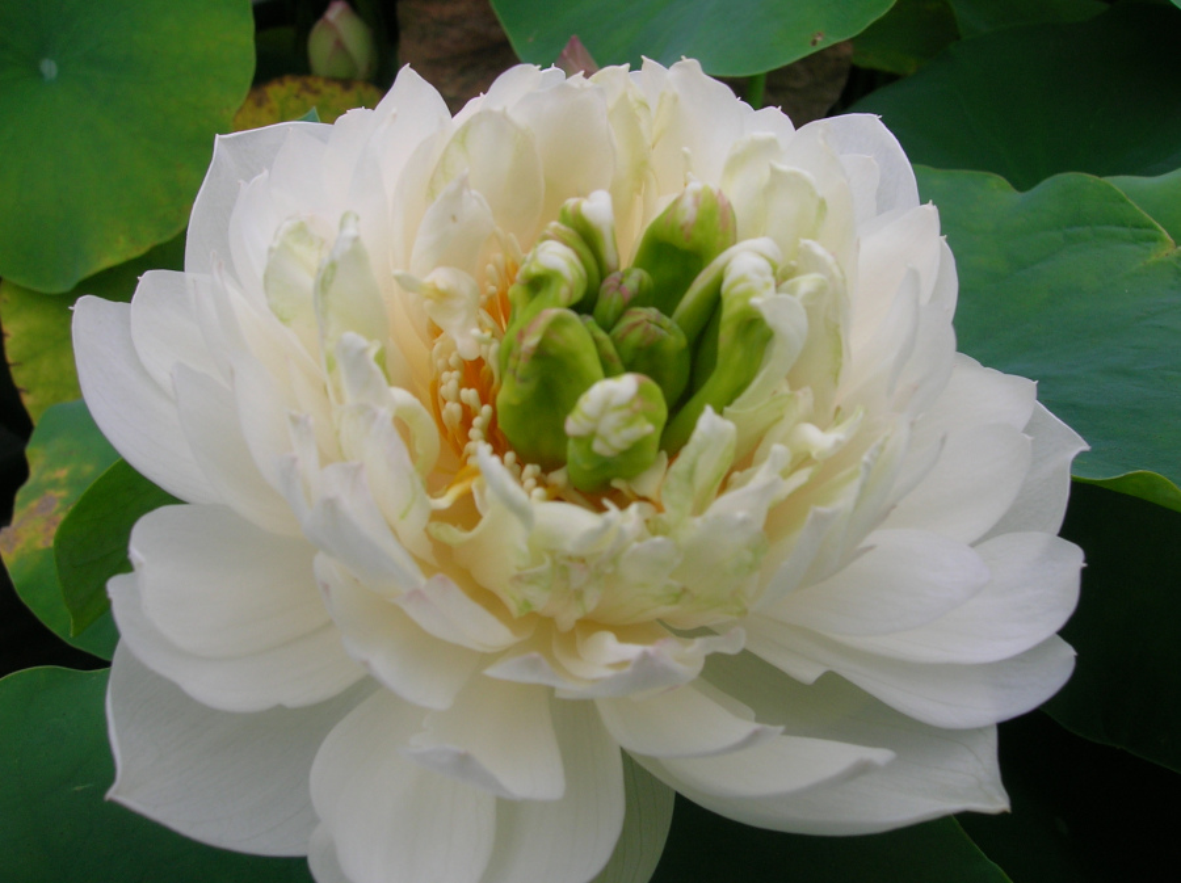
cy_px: 442
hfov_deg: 54.0
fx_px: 1159
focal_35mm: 34
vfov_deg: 41.7
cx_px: 590
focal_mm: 5.7
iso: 50
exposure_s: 1/91.7
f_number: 4.9
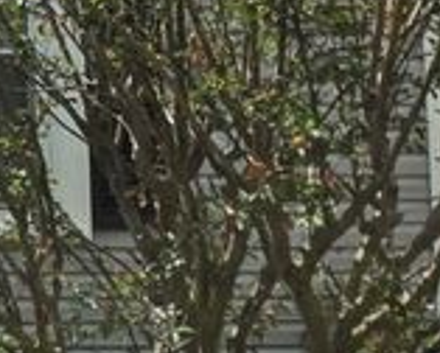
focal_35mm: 146
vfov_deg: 10.5
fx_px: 1904
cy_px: -34
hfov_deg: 10.9
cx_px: -650
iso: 80
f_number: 1.7
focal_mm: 6.3
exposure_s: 1/7333
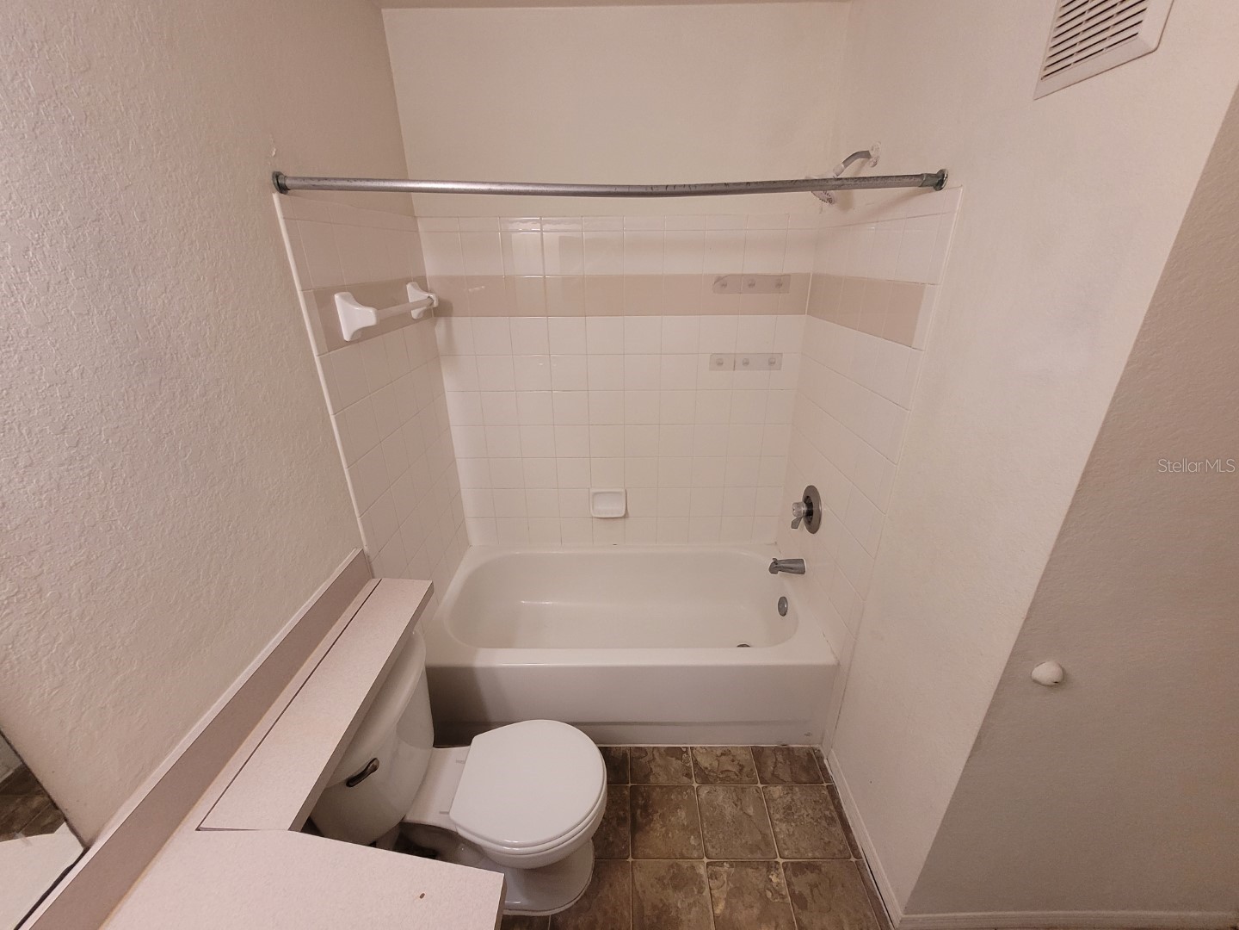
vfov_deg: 89.9
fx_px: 465
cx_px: 620
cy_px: 465
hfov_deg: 106.2
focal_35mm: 13
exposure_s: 1/60
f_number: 2.2
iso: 250
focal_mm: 1.74
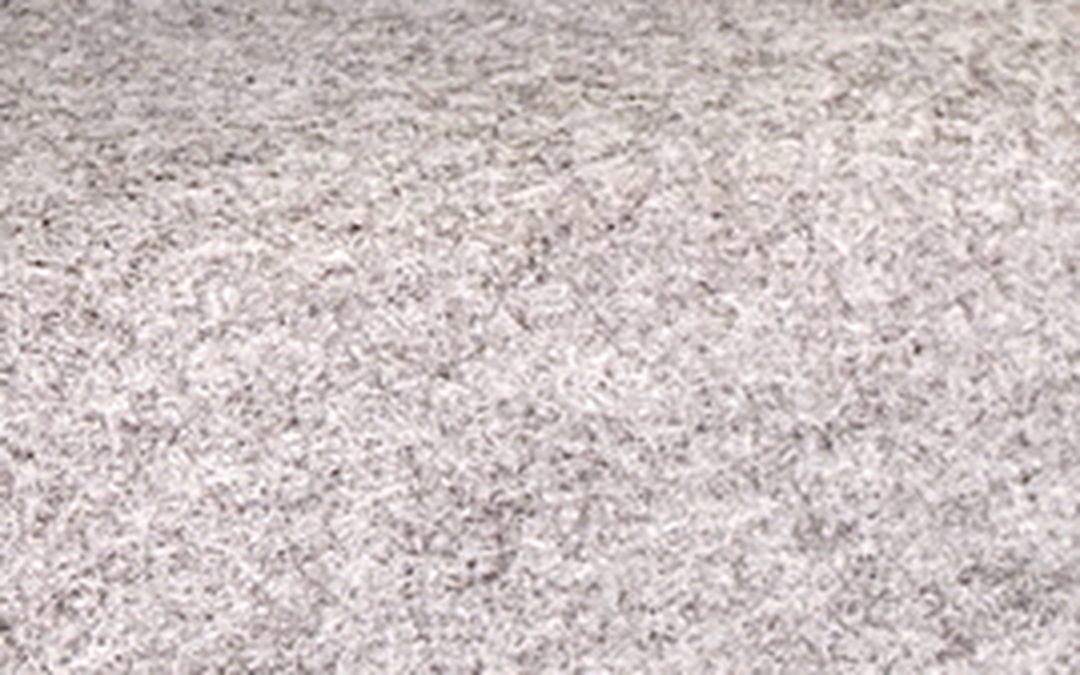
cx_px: -562
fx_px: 15891
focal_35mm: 540
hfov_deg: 3.9
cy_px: -386
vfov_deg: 2.4
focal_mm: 25.6
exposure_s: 1/10
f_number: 5.4
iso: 200
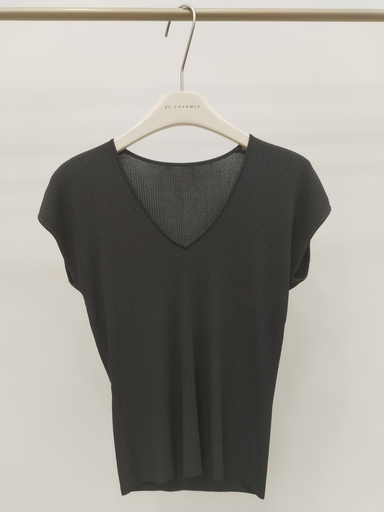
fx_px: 429
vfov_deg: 61.7
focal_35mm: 29
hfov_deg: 48.2
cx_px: 192
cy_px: 256
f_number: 1.8
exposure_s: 1/60
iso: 163
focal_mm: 4.75
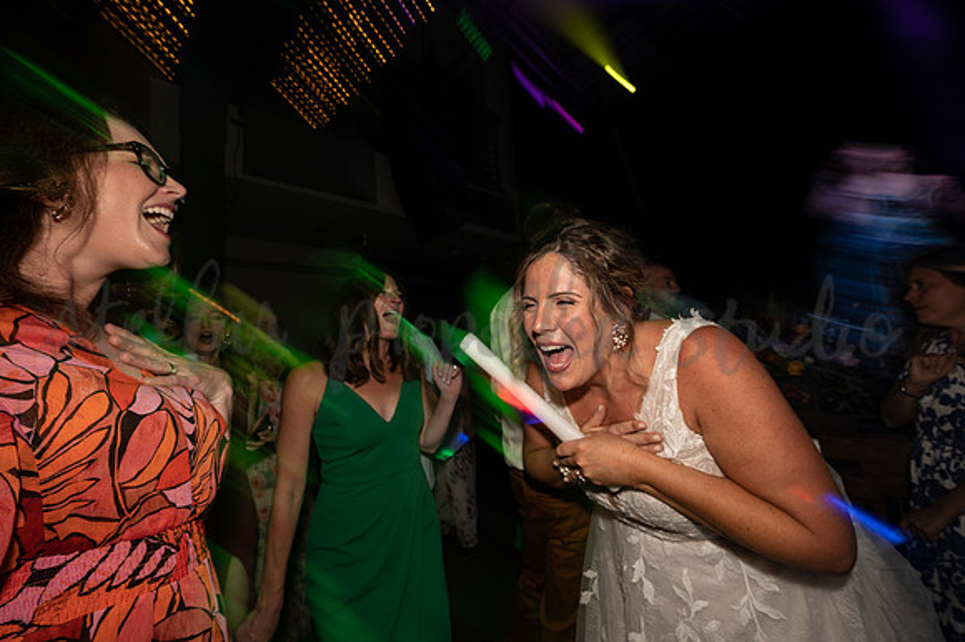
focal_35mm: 14
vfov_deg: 81.1
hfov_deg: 104.3
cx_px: 482
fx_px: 375
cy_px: 321
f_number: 9
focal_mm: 14
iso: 640
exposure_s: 1/15
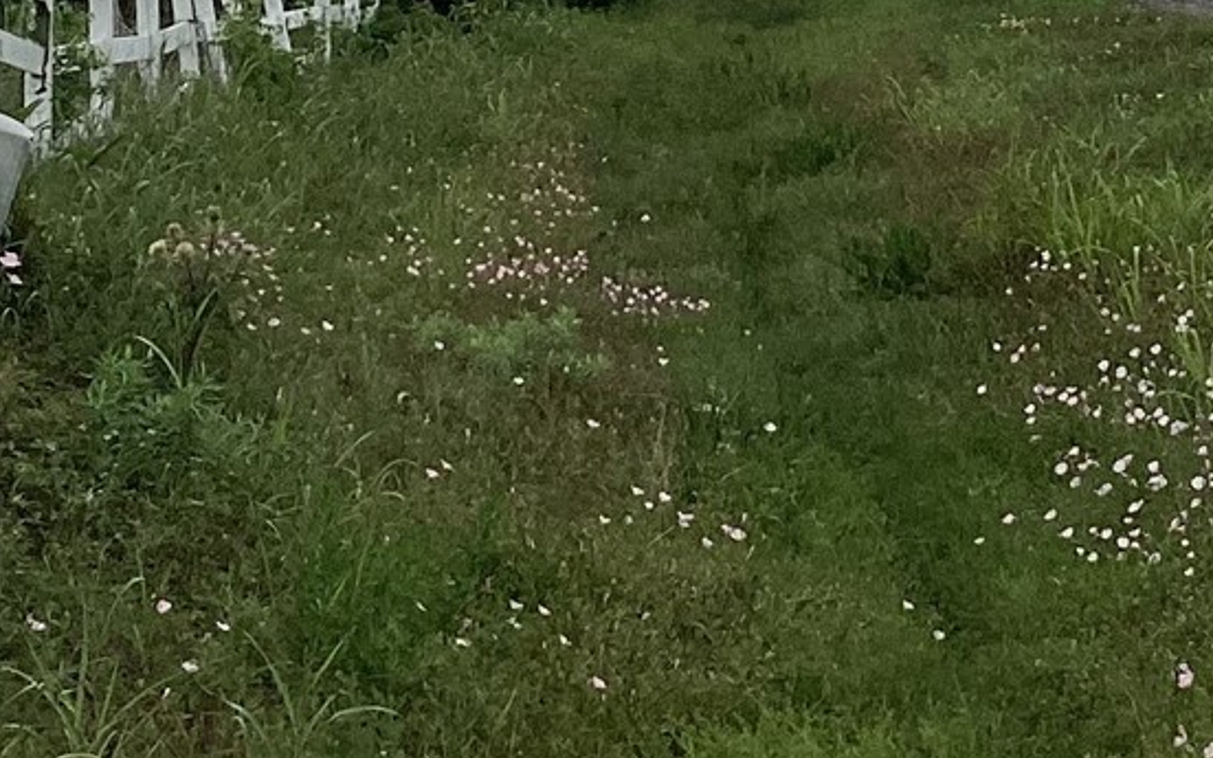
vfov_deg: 10.5
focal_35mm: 122
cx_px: 624
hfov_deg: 17.1
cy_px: -178
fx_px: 4033
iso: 25
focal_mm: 3.3
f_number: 2.4
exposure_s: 1/2037
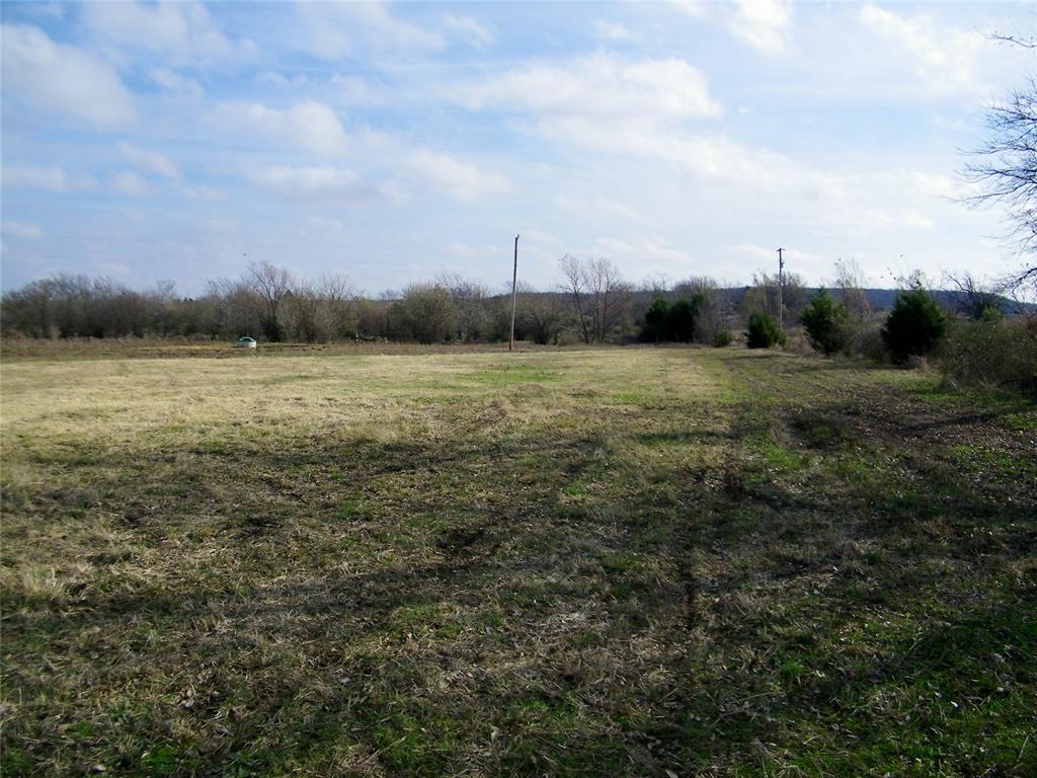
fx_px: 839
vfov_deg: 49.7
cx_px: 518
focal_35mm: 28
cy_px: 389
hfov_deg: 63.4
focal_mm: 5
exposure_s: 1/320
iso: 80
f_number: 7
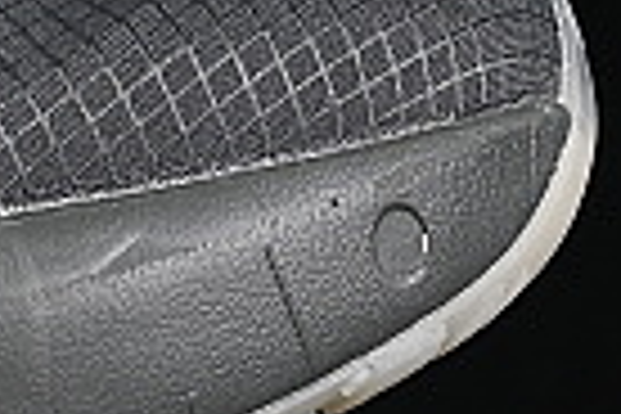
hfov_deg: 3.4
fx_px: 10159
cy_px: -387
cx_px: -1022
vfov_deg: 2.3
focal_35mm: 589
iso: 160
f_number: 7.1
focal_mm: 50
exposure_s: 1/60
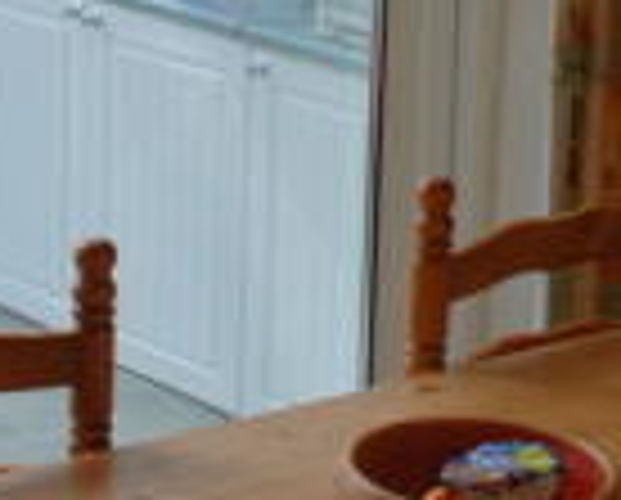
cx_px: 146
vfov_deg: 11.5
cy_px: -29
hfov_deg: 14.4
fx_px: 2450
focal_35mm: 133
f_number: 5.6
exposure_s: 1/125
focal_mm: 20
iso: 160
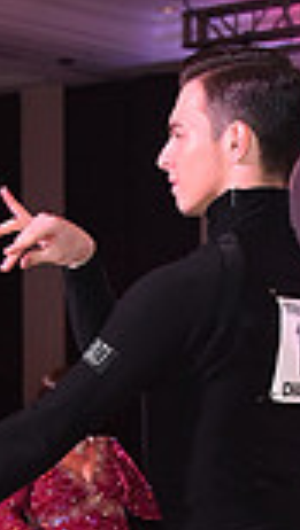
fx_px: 2551
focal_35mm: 181
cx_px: 19
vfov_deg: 11.6
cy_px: 664
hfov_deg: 6.7
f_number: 6.3
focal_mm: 46
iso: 2500
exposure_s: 1/320
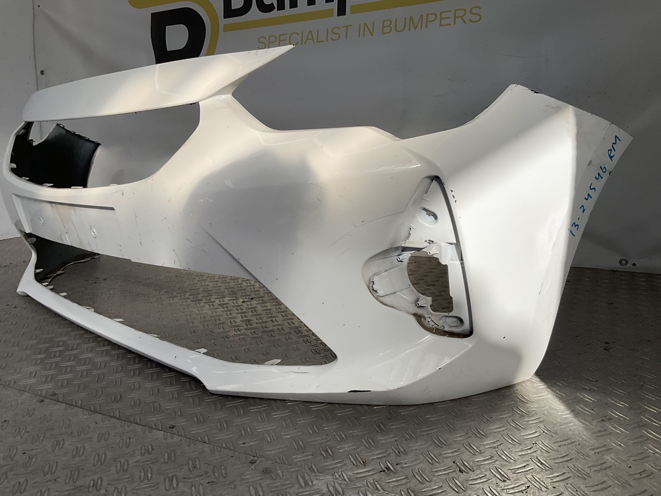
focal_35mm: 29
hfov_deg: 61.7
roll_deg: +1.9
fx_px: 554
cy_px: 248
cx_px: 330
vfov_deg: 48.2
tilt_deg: -15.6
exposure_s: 1/1534
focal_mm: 3
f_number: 1.8
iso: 16
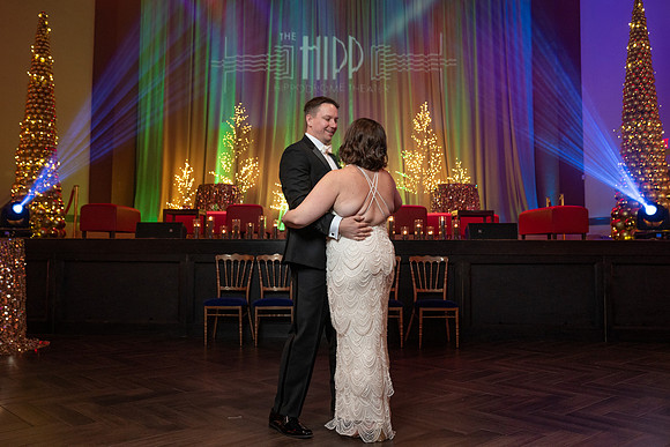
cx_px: 305
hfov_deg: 56.0
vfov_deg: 39.1
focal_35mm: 34
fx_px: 629
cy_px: 204
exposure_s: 1/100
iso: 2000
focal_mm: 31
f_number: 4
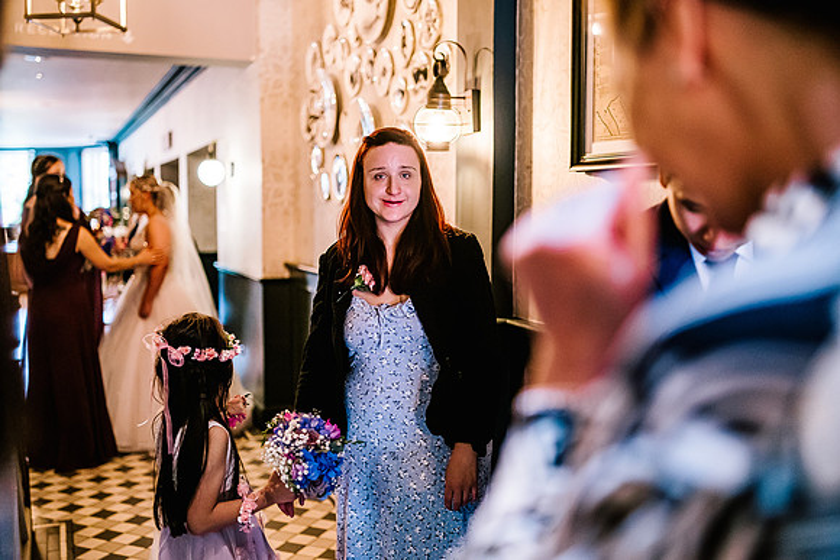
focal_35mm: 36
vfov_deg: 36.7
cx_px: 420
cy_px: 280
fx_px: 844
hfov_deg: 52.9
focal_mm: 35
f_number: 1.4
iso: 2500
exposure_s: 1/250
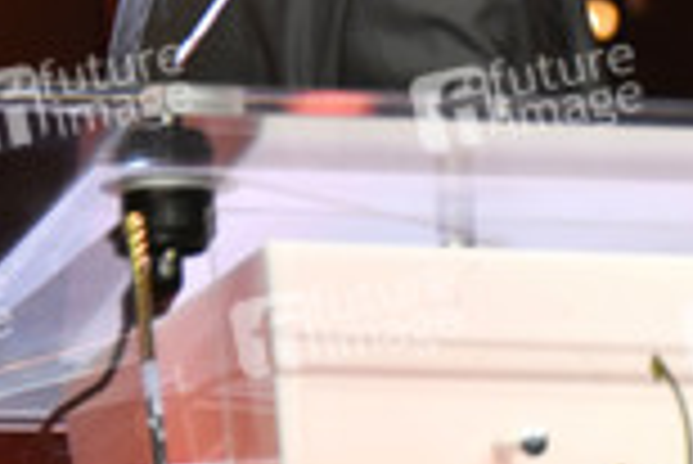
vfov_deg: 3.1
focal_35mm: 439
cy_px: -14
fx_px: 8459
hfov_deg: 4.7
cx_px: 857
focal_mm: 150
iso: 4000
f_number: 5.6
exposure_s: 1/125
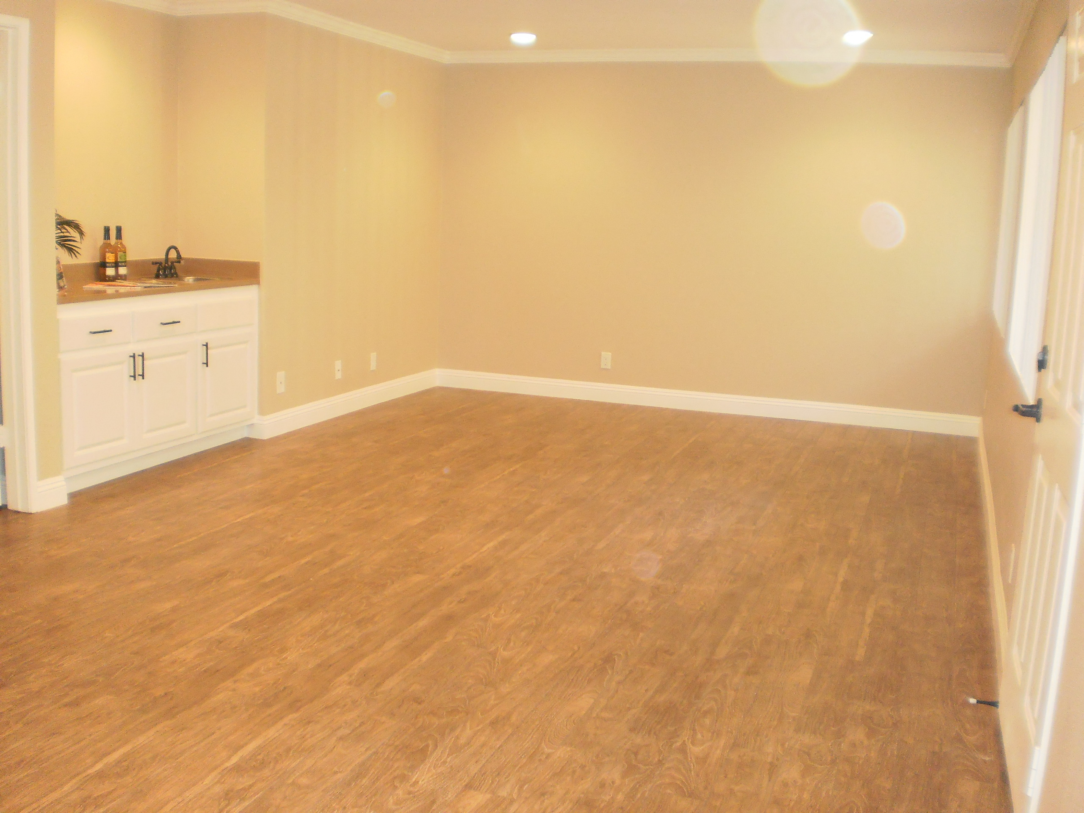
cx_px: 542
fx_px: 1127
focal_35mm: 36
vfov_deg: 39.7
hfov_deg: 51.4
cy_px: 406
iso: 320
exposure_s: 1/30
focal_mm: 6.3
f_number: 3.1
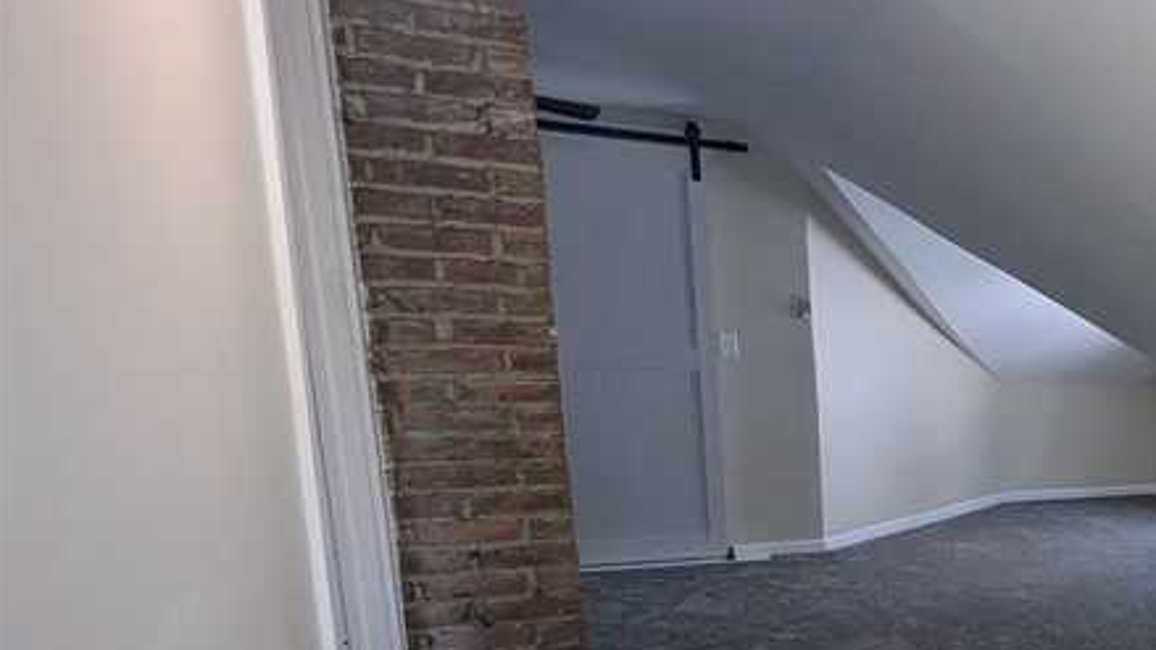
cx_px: 1334
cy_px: 539
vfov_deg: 34.3
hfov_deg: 42.9
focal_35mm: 33
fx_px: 1012
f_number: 2.2
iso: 54
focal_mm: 1.95
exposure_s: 1/23.8
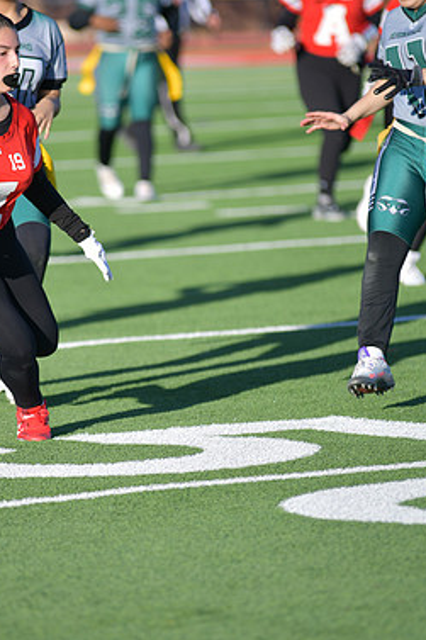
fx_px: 5472
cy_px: 297
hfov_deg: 4.5
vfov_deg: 6.7
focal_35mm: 308
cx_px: 126
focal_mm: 200
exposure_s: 1/1600
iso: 90
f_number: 2.8
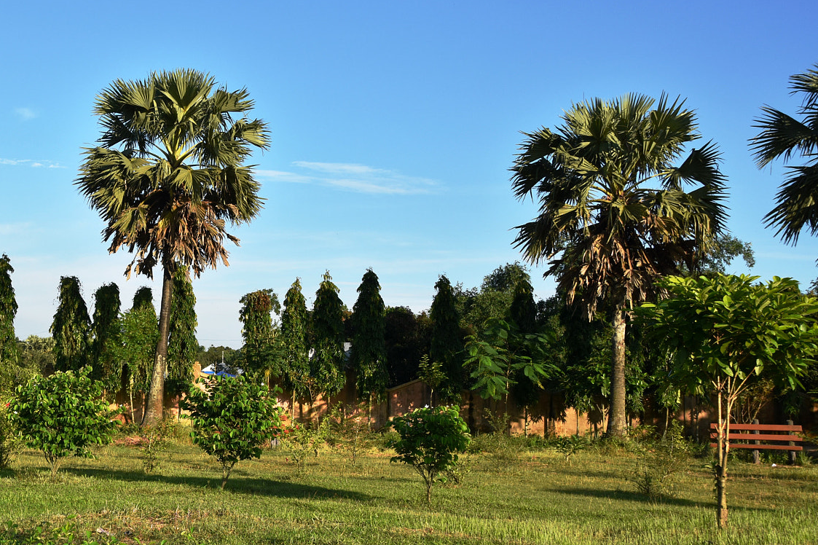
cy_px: 267
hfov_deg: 41.1
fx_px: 1068
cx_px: 240
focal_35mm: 47
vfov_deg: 28.6
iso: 220
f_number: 8
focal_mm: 22
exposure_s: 1/500
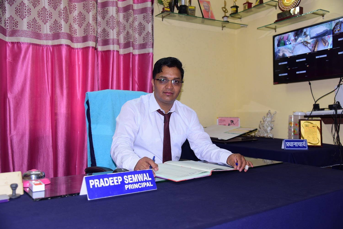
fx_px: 324
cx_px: 172
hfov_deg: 55.8
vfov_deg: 38.9
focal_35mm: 34
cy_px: 114
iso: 800
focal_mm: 34
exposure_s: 1/60
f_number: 5
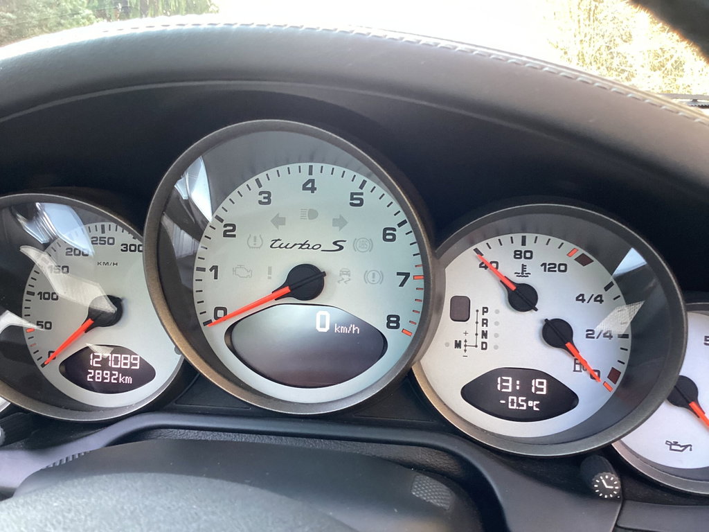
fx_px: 635
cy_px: 266
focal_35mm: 31
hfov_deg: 58.4
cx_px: 354
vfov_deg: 45.4
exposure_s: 1/50
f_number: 2.4
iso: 160
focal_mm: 3.3
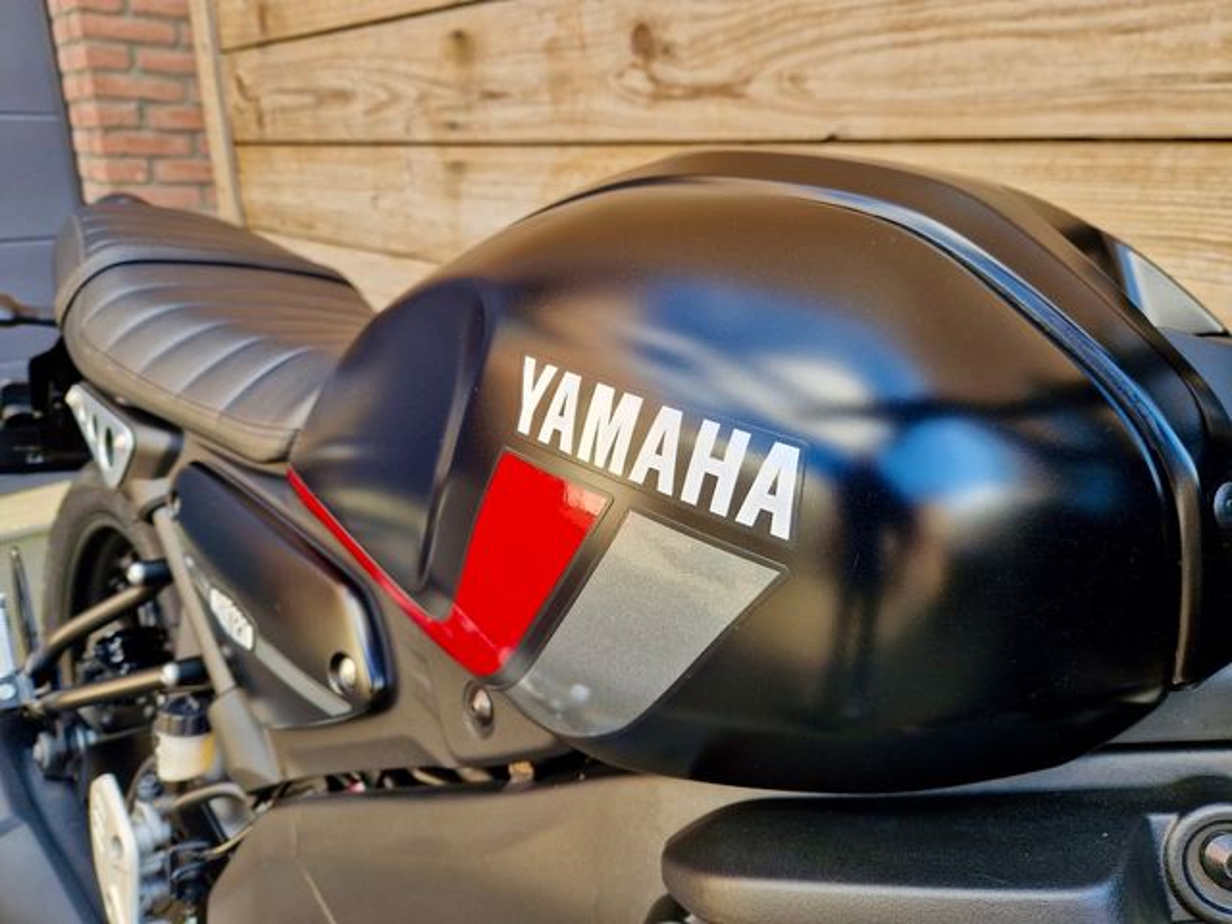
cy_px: 462
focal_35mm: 23
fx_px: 819
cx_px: 616
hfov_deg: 73.9
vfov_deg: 58.9
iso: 50
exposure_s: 1/180
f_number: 1.8
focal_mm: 5.4
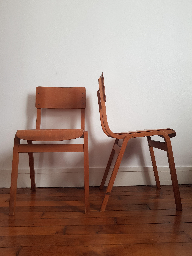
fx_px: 192
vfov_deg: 67.3
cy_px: 128
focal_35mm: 26
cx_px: 96
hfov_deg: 53.1
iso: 64
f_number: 1.7
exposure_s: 1/60
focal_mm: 4.2
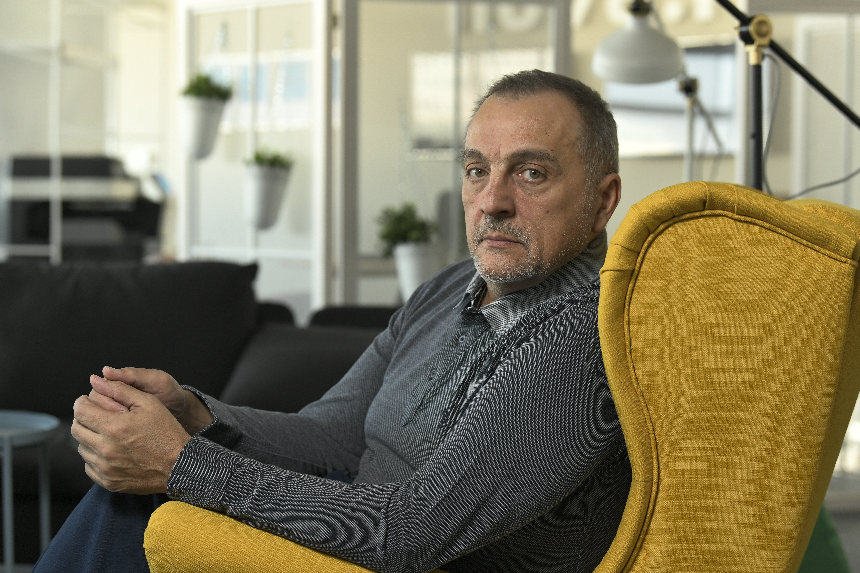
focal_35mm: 83
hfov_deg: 24.5
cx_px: 430
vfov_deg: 16.5
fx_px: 1983
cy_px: 298
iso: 1600
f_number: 4.5
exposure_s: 1/125
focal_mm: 78
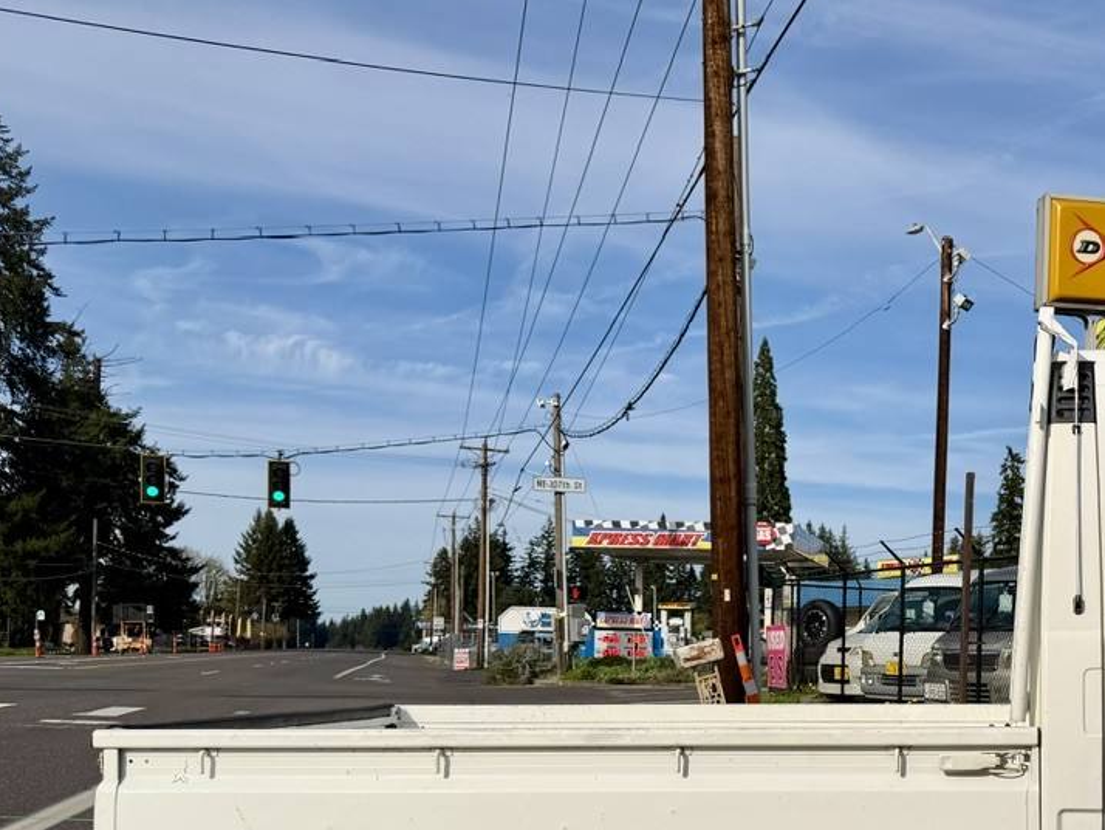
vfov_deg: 32.9
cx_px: 927
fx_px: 1373
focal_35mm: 43
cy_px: 632
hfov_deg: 41.4
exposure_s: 1/10309
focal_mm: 6.76
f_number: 1.78
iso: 80
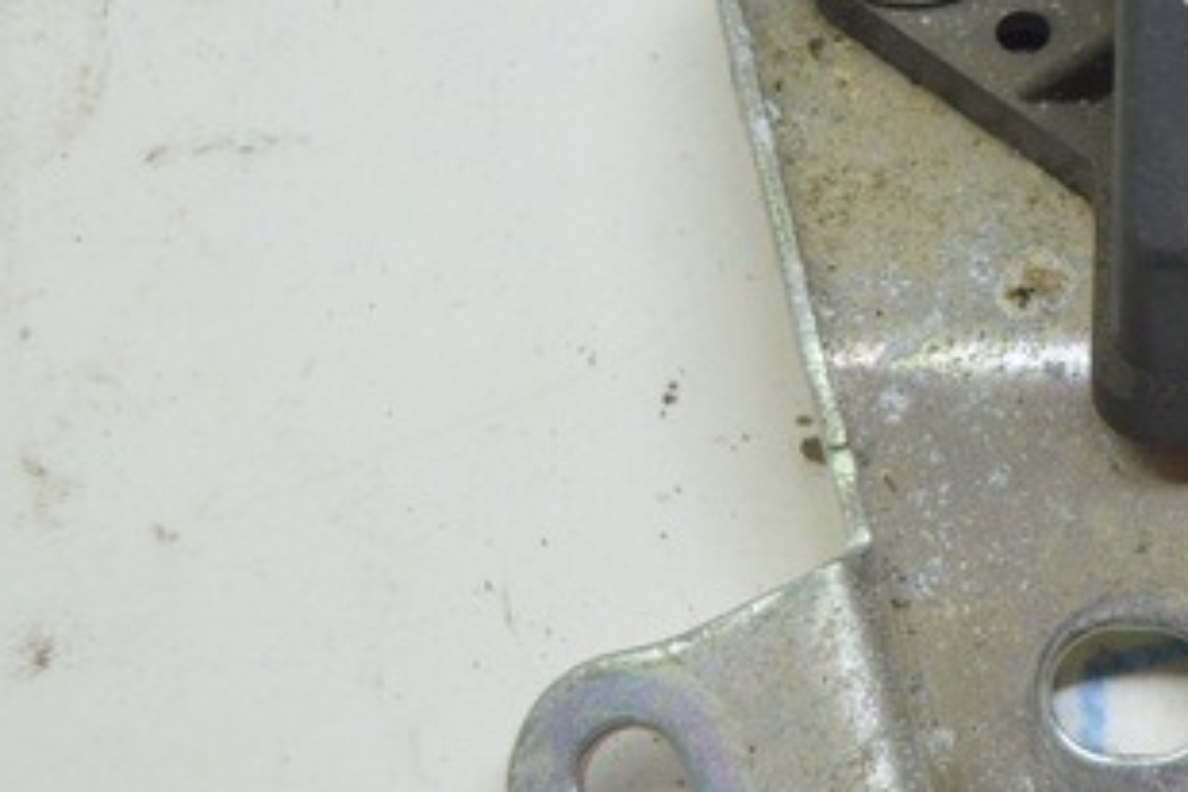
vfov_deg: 9.9
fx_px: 4587
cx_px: 1299
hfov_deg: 14.4
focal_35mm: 139
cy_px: 198
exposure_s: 1/60
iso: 400
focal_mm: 28
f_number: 4.2
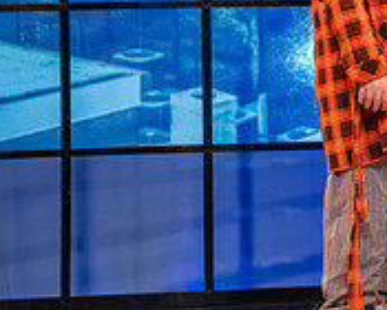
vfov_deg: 3.2
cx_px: 502
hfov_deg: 4.0
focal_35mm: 482
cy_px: -23
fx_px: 5521
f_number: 3.2
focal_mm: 155
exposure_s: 1/200
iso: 3200
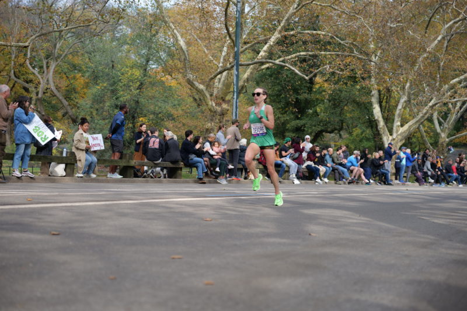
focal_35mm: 59
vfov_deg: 23.0
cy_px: 156
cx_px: 234
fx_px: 765
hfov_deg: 33.9
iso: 200
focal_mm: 59
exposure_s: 1/1000
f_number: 2.8
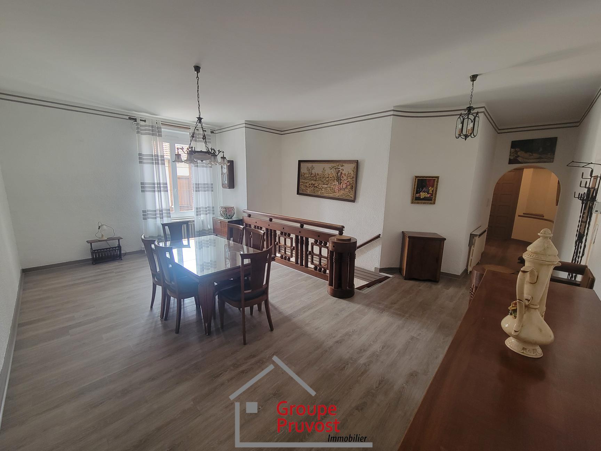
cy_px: 226
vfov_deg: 89.9
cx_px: 300
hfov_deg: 106.2
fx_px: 226
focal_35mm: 13
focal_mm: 2.2
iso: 125
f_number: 2.2
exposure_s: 1/60
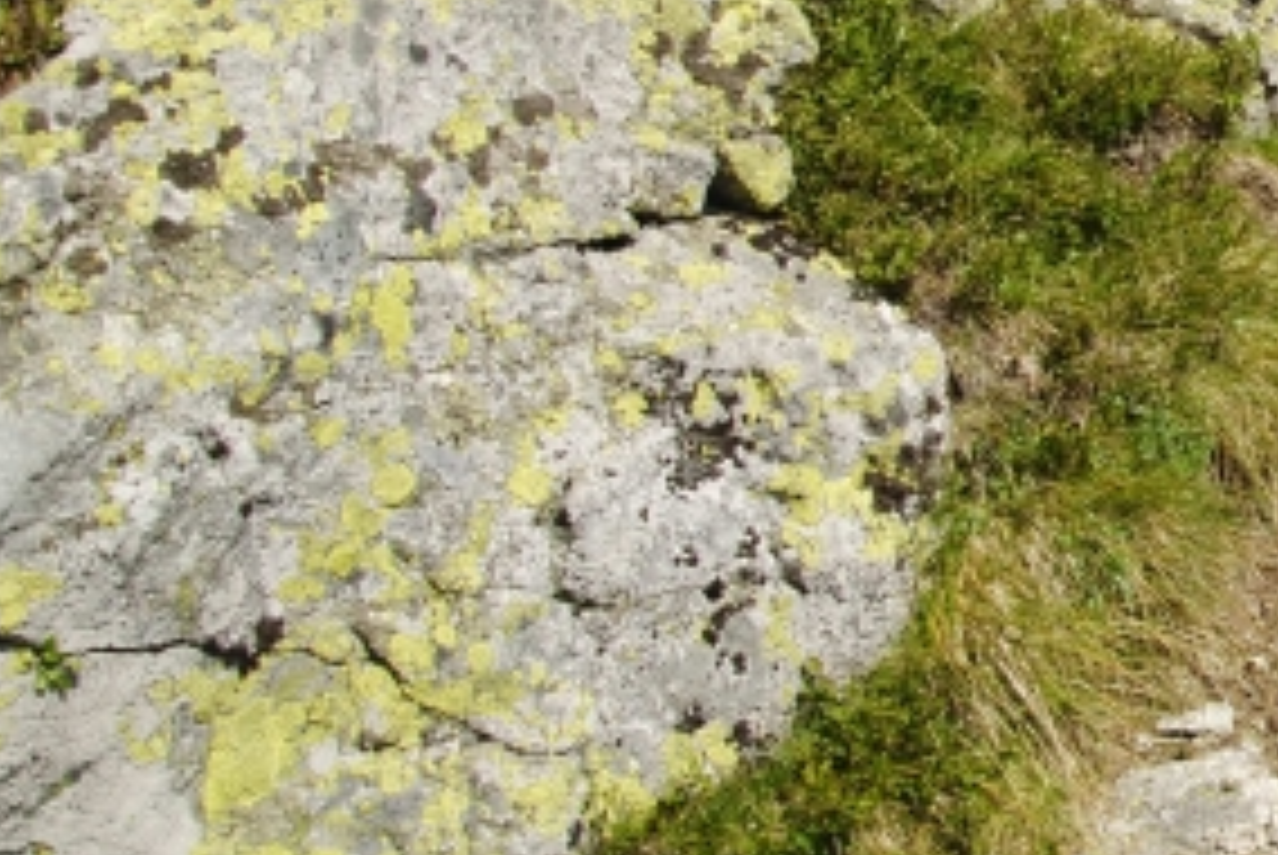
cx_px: 1701
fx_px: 2701
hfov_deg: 23.3
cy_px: 166
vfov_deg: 17.8
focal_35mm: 76
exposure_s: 1/160
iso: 100
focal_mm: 18
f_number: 8
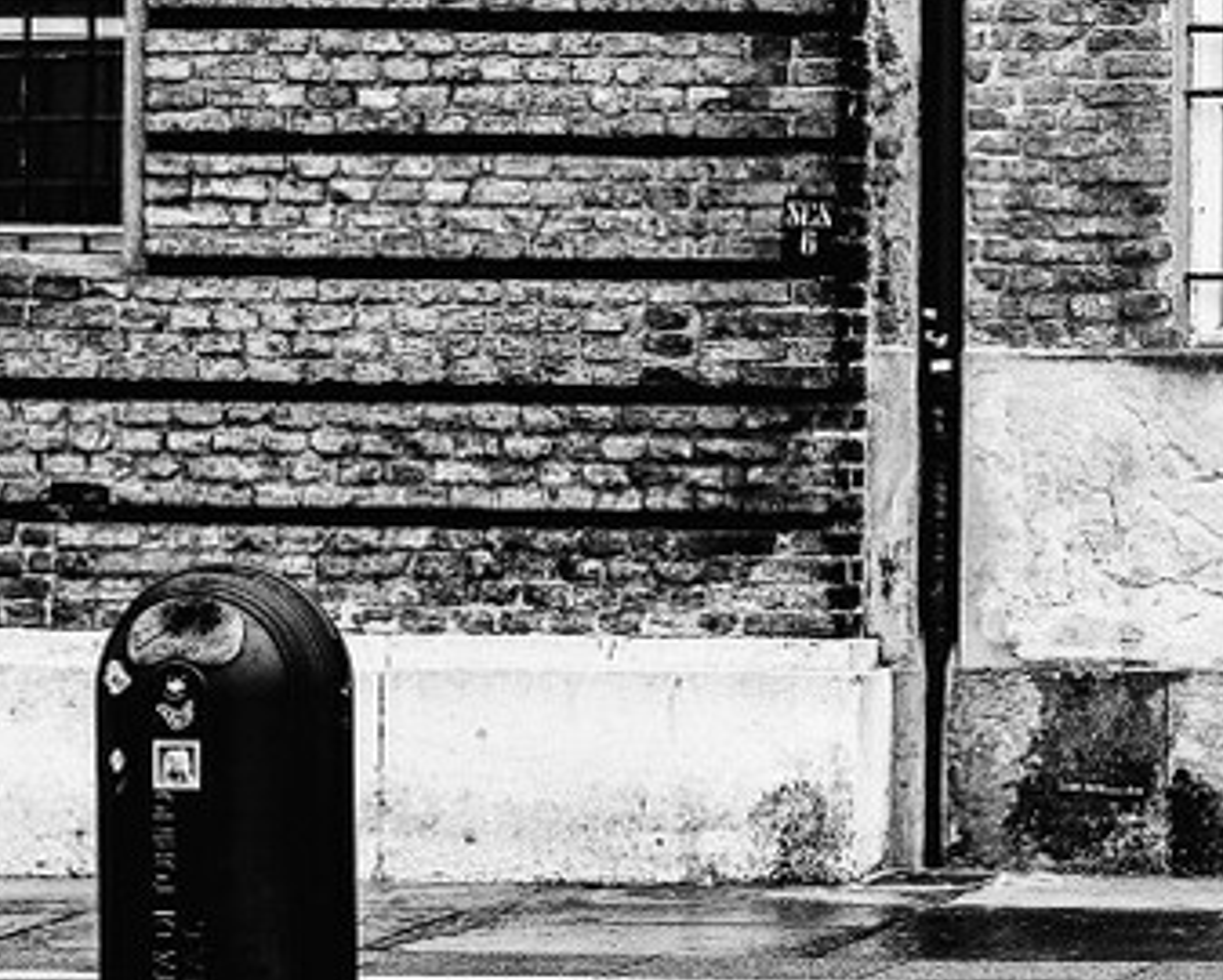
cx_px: 2279
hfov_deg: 11.4
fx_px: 5650
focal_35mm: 156
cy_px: 488
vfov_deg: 9.9
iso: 500
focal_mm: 35
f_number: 3.2
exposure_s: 1/200
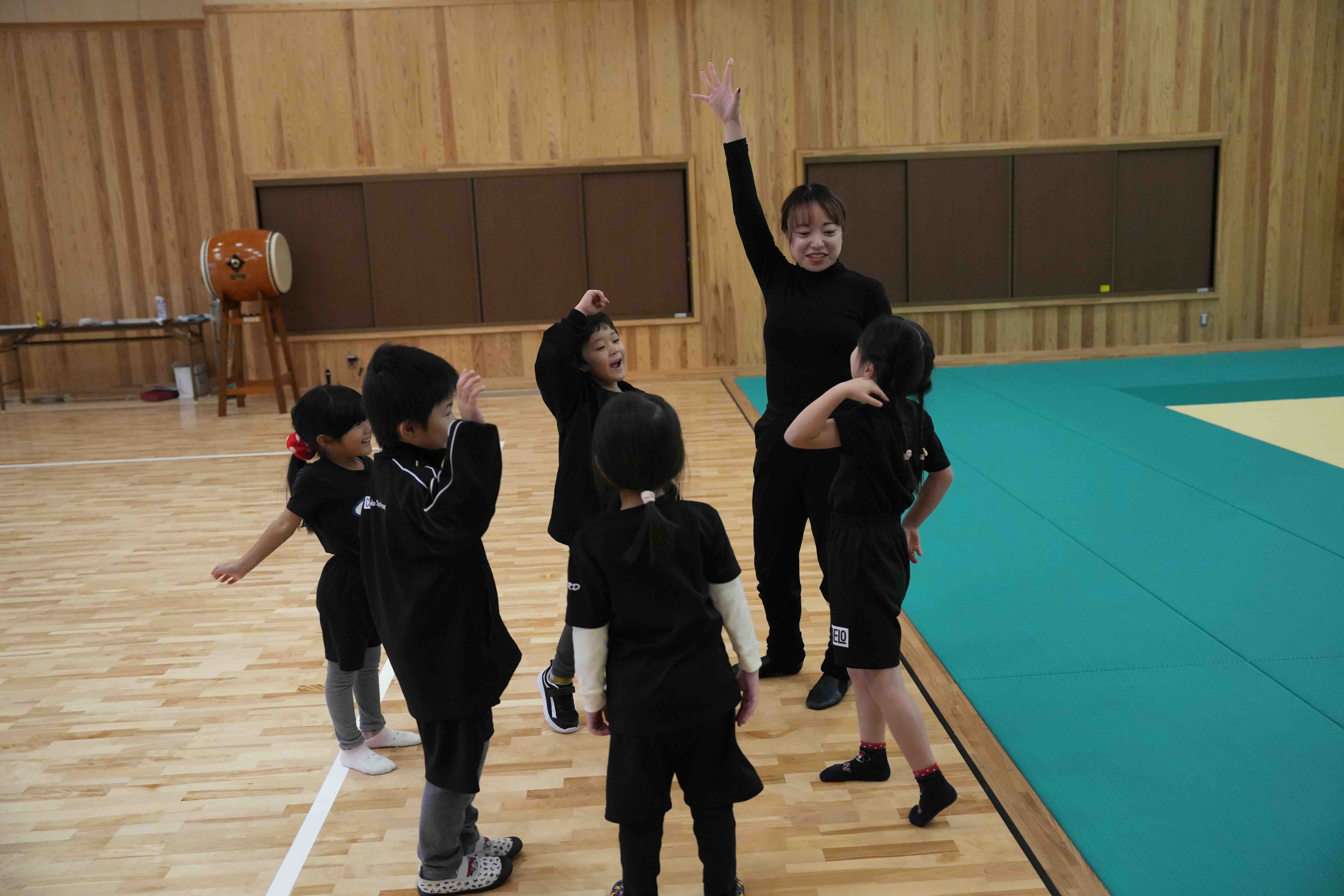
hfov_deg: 57.2
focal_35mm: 33
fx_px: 1232
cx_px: 672
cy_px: 448
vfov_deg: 40.0
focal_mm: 33
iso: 6400
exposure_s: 1/250
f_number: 2.8
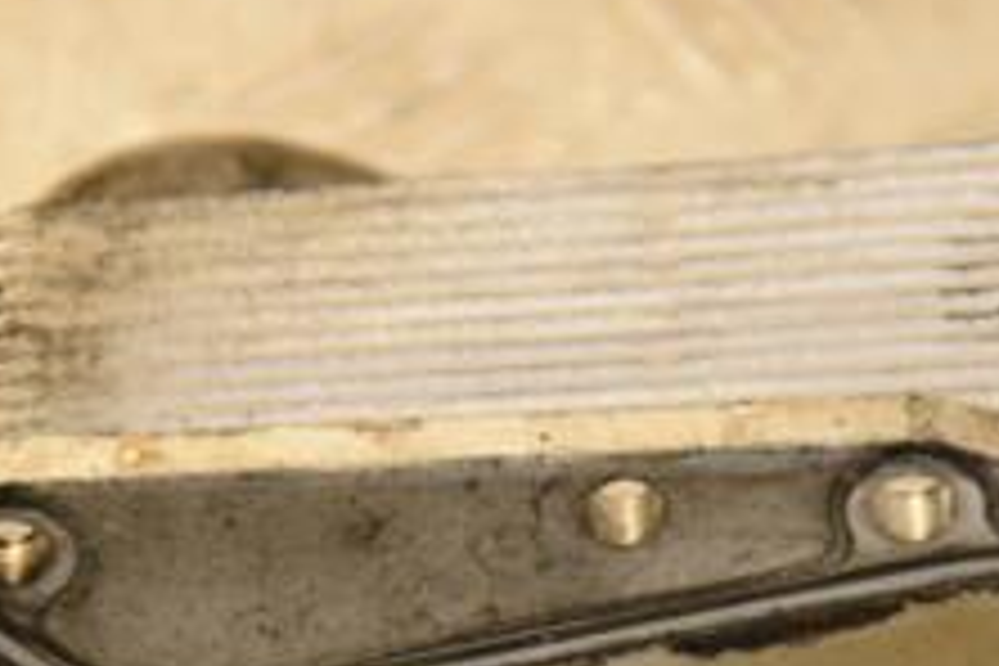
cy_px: 828
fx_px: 9583
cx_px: 590
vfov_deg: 4.0
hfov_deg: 6.0
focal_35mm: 345
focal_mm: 85
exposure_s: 1/160
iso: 800
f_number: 5.6
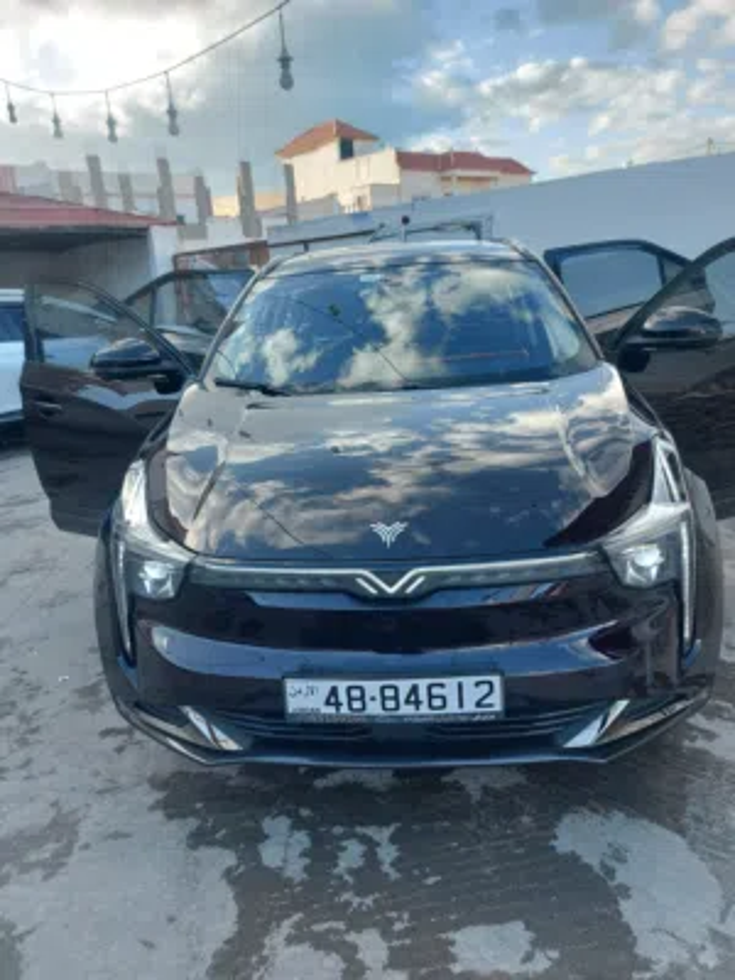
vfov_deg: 71.6
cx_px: 368
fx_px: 679
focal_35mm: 24
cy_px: 490
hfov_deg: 56.8
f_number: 1.8
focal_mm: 5.23
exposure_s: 1/120
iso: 32
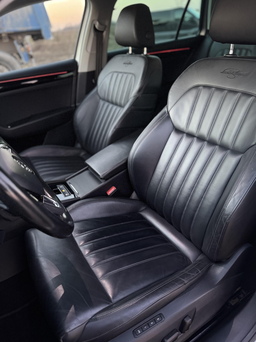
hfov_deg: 56.8
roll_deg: +5.5
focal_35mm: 24
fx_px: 237
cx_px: 128
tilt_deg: -30.6
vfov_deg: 71.6
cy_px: 171
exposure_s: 1/60
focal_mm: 6.76
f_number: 1.78
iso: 800
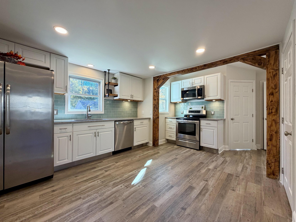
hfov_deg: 102.1
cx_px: 148
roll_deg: -0.1
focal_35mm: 14
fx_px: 120
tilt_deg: -0.2
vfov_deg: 85.7
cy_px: 111
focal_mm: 2.22
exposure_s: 1/120
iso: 125
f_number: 2.2
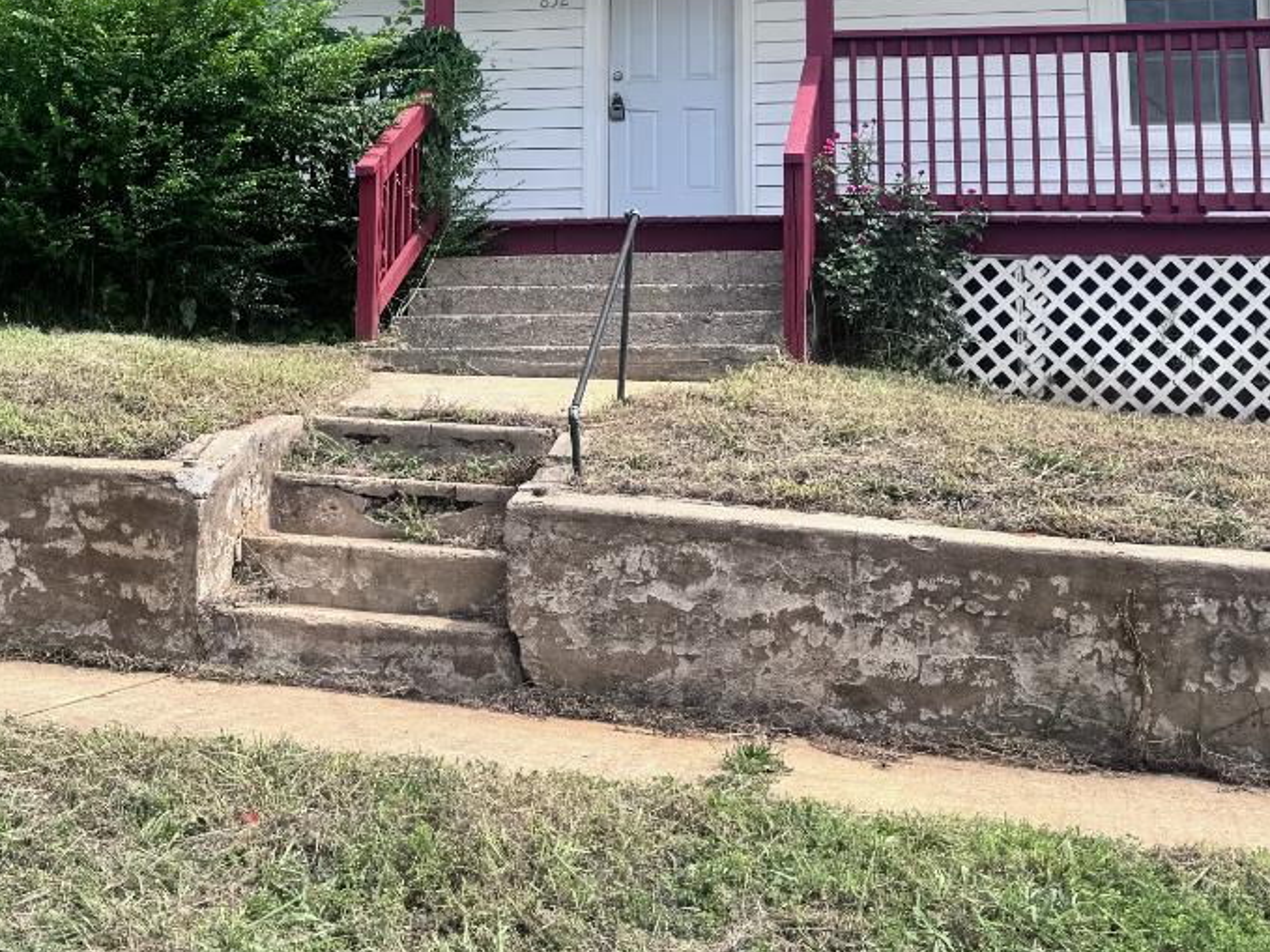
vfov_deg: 26.6
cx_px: 524
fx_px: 1944
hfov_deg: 36.1
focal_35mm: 53
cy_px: 100
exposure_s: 1/2604
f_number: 1.78
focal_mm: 6.76
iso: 80
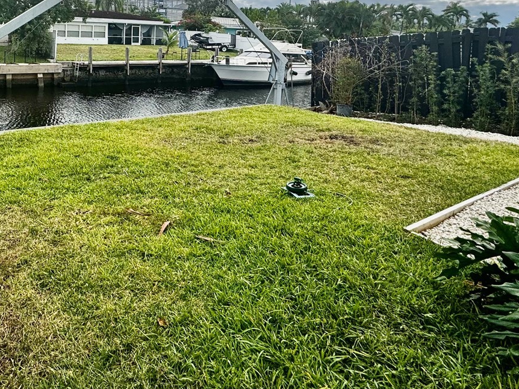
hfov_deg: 64.1
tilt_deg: -8.1
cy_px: 70
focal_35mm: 26
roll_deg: -0.4
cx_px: 142
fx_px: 390
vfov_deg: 49.5
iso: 50
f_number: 2.2
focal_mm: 2.22
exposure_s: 1/1449
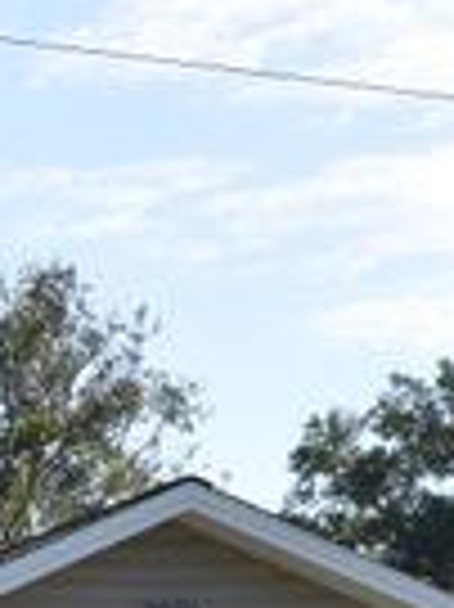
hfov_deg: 5.7
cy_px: 928
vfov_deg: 7.4
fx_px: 4580
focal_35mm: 261
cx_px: 207
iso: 200
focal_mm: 35
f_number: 8
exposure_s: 1/250
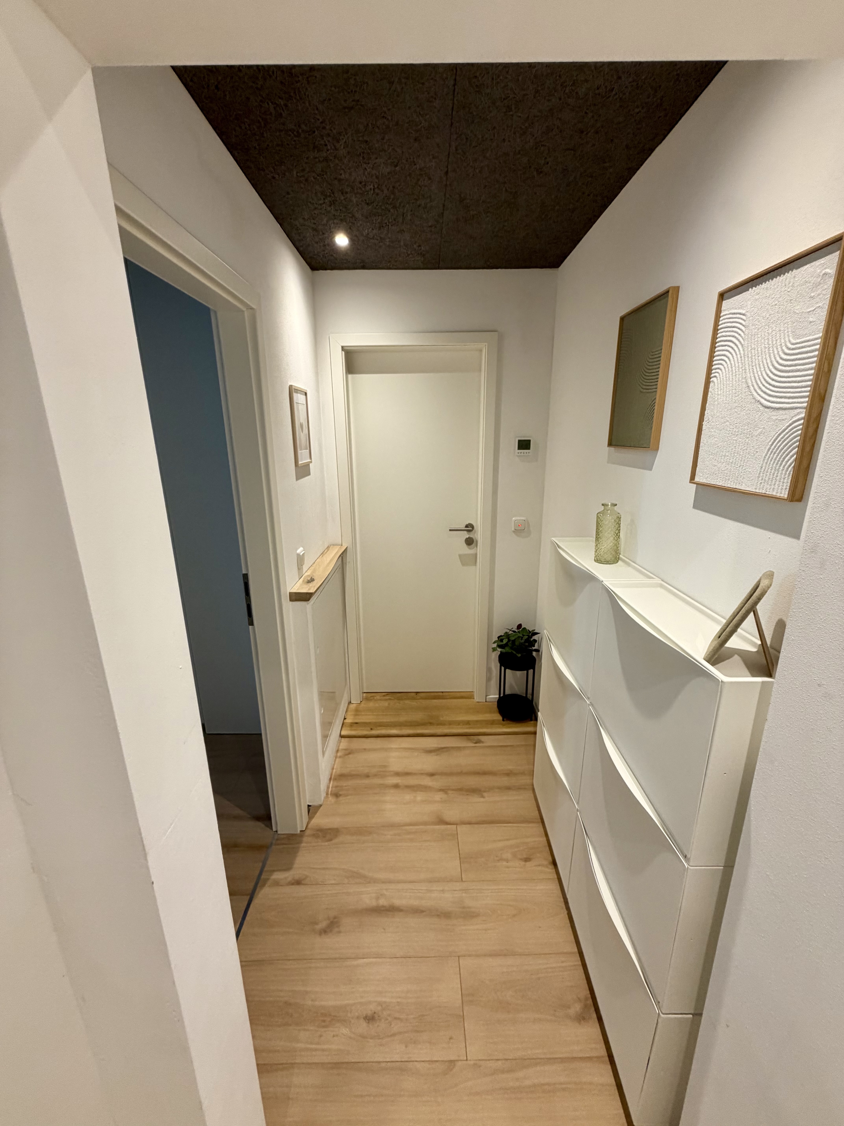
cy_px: 563
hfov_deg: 85.7
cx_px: 422
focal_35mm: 14
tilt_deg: -15.3
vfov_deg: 102.1
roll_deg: +0.2
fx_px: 455
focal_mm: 2.22
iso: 160
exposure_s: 1/50
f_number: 2.2
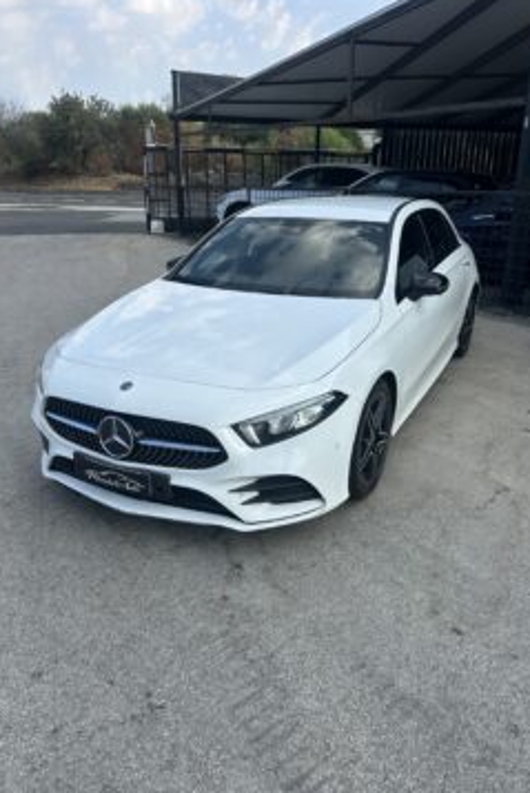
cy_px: 391
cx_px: 288
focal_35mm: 26
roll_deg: -1.8
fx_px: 574
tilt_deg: -17.9
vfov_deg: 69.4
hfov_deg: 49.5
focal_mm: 6.86
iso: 80
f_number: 1.78
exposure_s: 1/2525
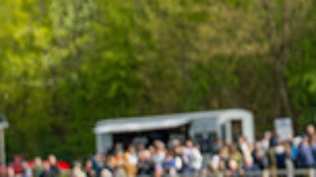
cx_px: 490
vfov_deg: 2.3
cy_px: 337
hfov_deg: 4.1
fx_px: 4440
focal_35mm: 530
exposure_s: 1/2000
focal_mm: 70
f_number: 4
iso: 200
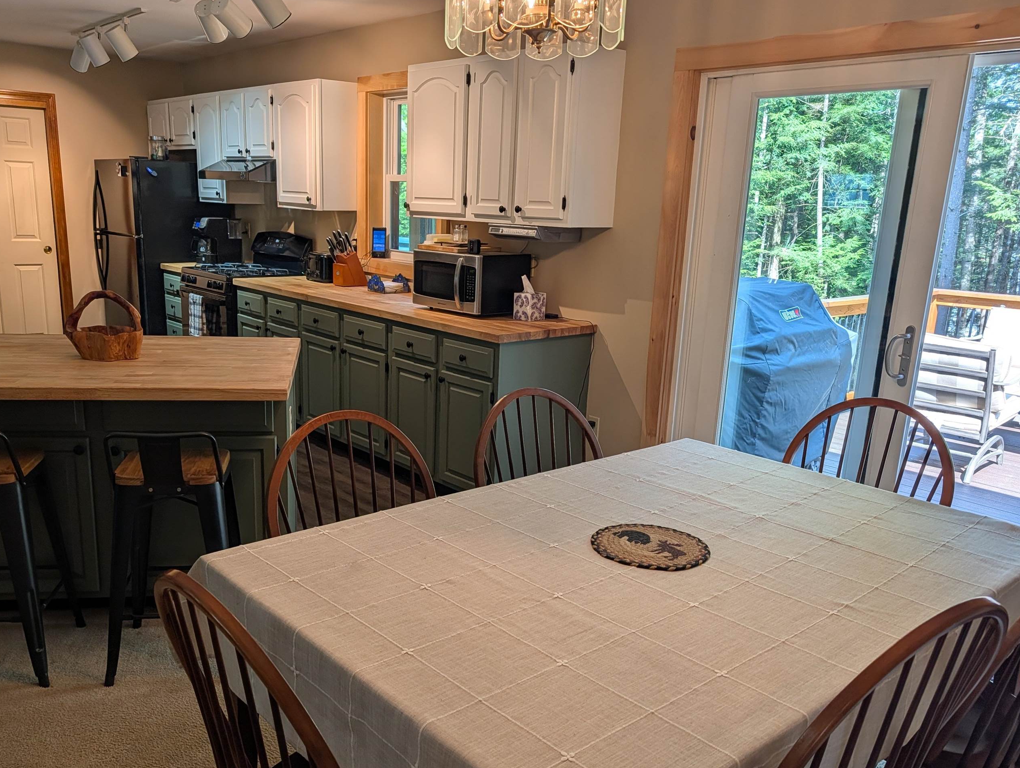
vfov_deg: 48.2
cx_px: 463
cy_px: 442
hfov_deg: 61.5
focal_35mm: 29
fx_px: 856
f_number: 1.68
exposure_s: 1/120
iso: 41
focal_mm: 6.9
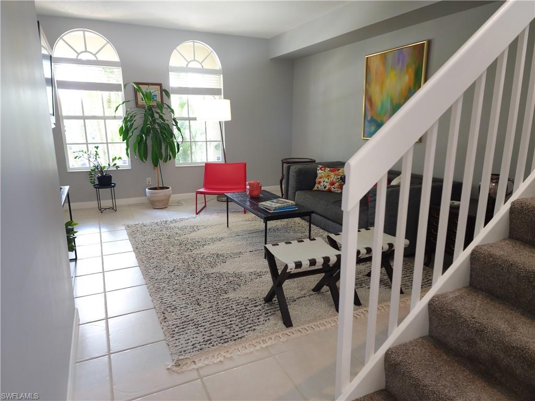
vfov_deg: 58.9
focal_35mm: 23
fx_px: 355
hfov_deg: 73.9
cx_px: 268
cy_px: 200
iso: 250
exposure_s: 1/45
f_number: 1.8
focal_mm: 6.4
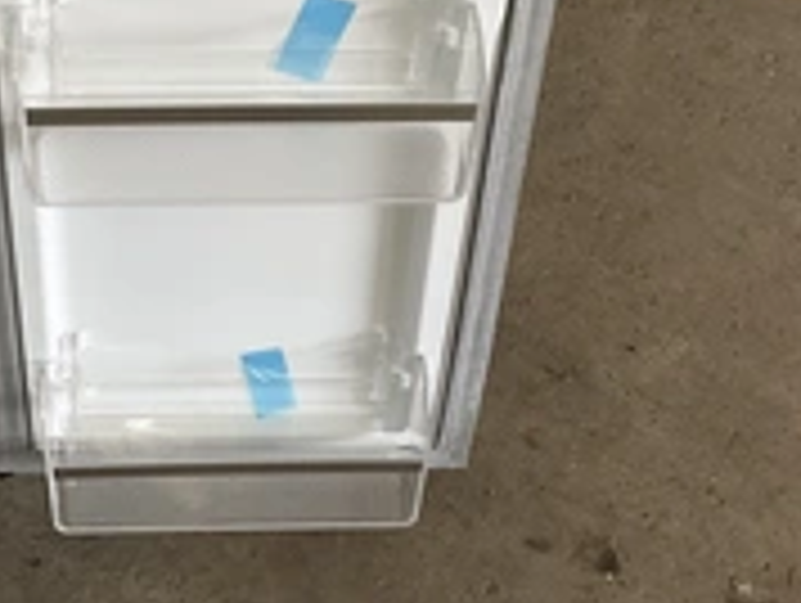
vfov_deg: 22.0
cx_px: 194
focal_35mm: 65
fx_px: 1506
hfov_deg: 29.3
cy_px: 36
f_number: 1.8
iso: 64
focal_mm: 3
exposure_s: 1/120
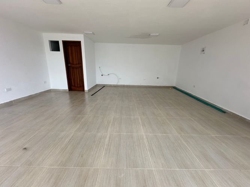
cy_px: 94
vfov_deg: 85.7
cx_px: 125
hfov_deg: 102.1
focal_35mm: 14
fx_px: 101
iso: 40
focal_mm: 2.22
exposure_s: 1/214
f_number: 2.2
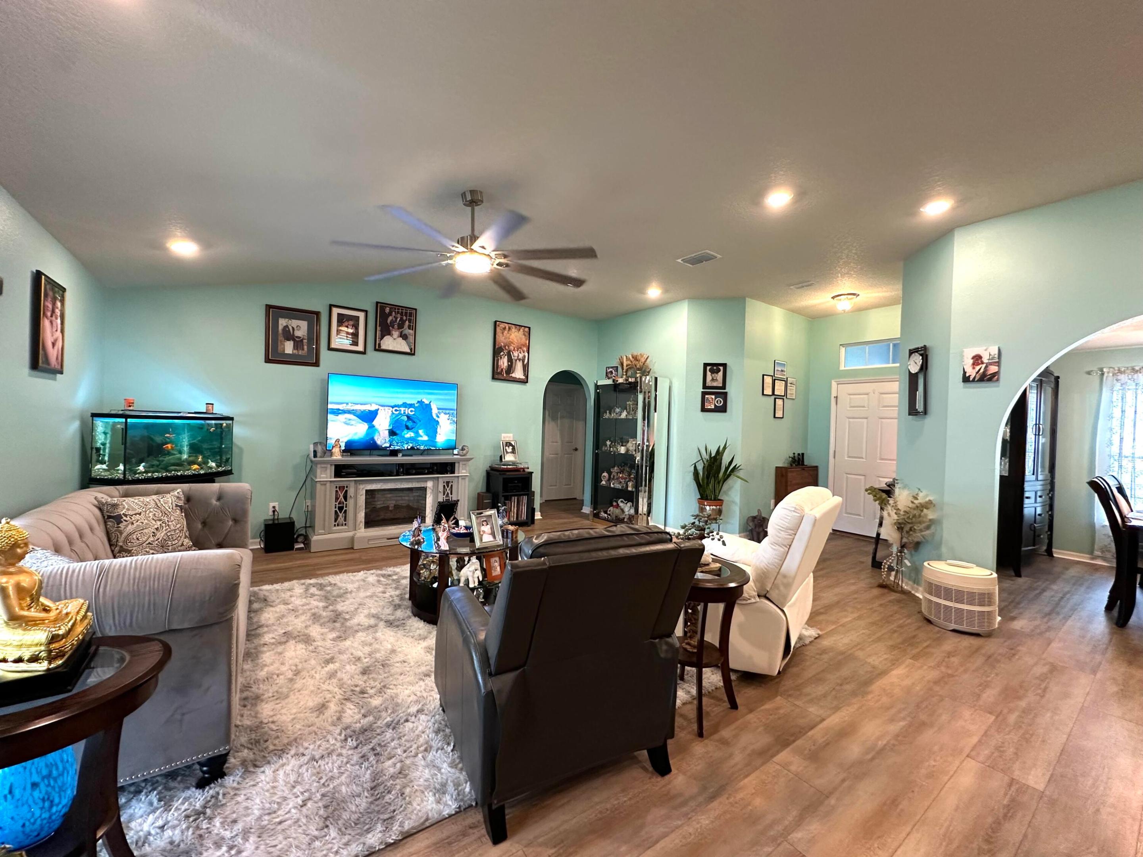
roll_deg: -2.3
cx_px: 572
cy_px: 428
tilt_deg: -0.2
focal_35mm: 14
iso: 250
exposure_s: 1/60
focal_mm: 2.22
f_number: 2.2
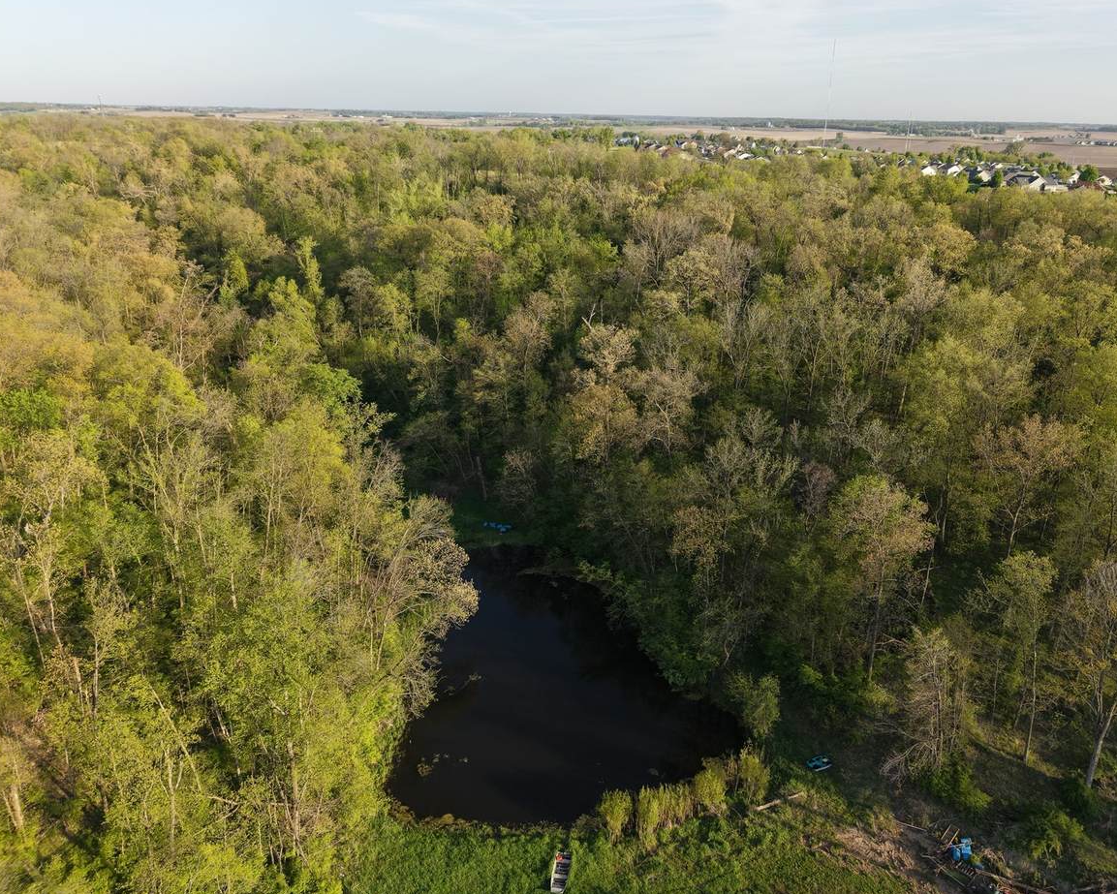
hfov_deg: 65.9
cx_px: 610
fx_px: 860
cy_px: 442
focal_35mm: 26
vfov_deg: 54.9
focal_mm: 8.67
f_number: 1.8
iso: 170
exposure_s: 1/240
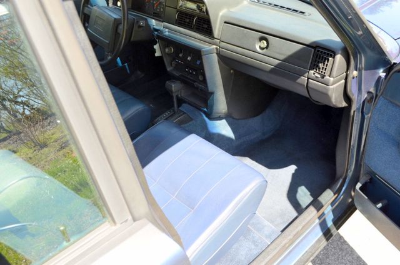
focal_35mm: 33
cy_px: 132
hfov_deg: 57.3
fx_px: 366
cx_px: 200
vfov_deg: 39.8
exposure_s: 1/125
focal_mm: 22
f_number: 5.6
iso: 280
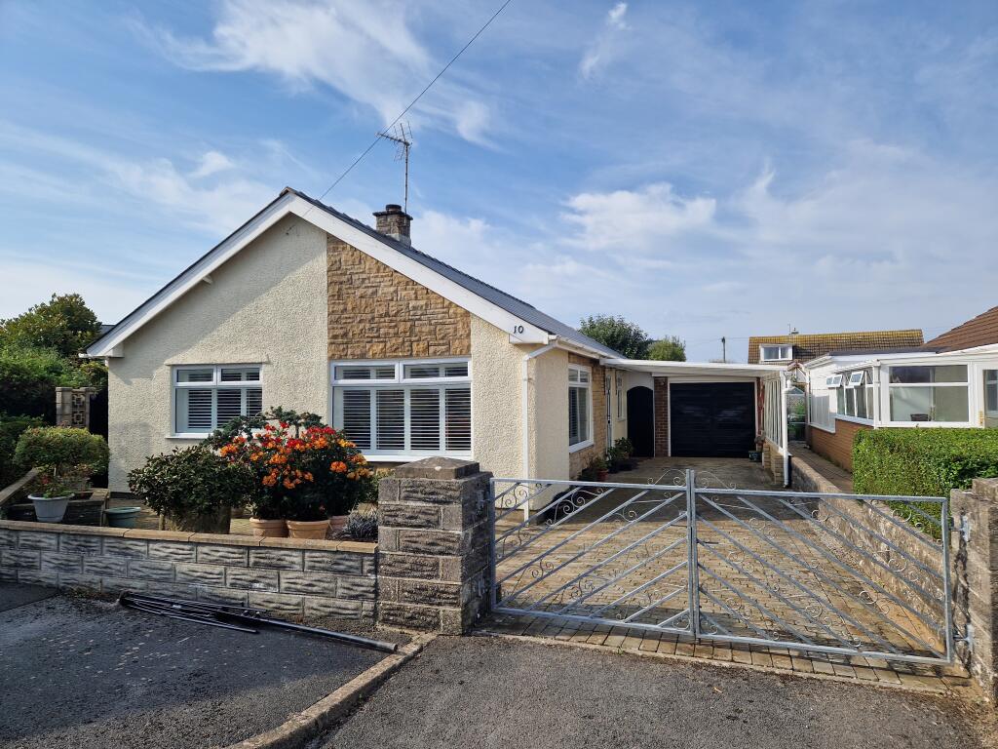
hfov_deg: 73.9
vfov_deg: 58.9
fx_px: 663
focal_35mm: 23
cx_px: 499
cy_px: 374
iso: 50
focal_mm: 5.4
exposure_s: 1/2288
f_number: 1.8
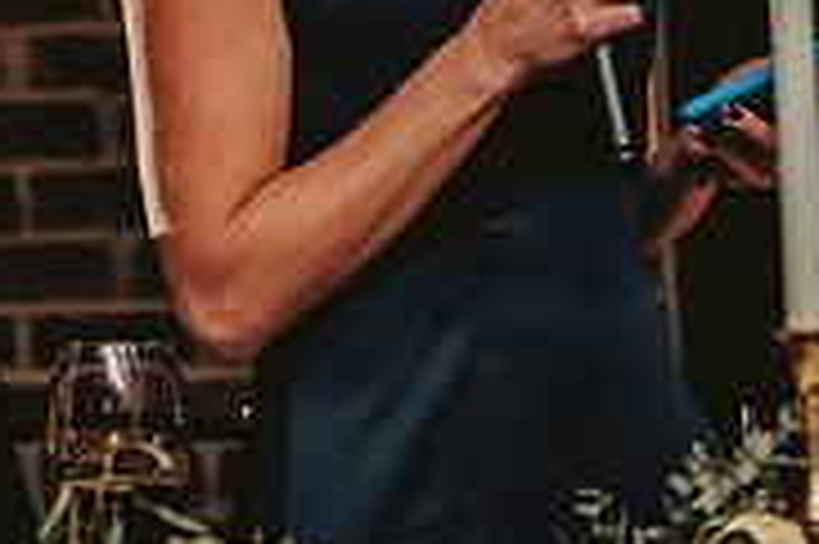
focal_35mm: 223
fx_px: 5069
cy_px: -223
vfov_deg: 6.1
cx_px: 486
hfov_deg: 9.2
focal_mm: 70
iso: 1600
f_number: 3.2
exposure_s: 1/200
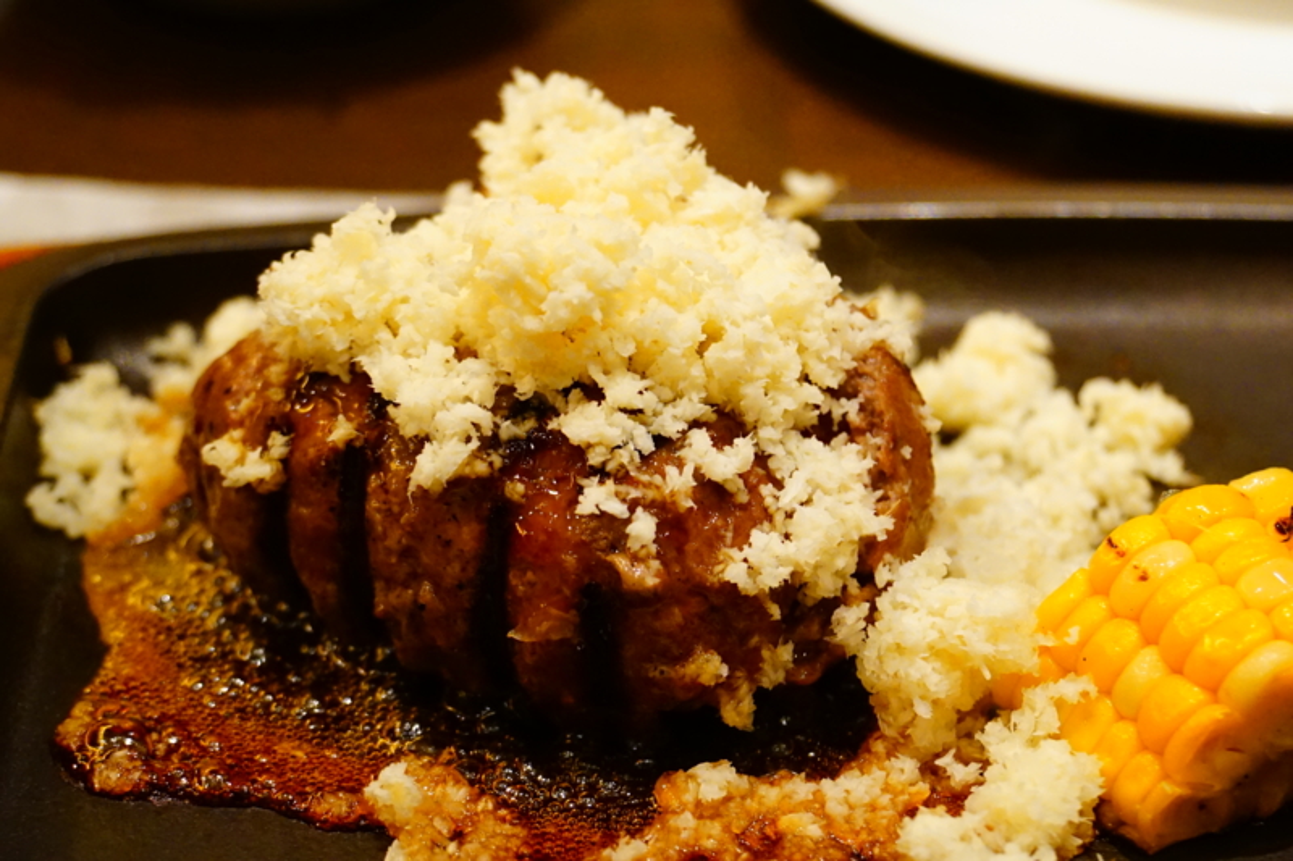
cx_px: 646
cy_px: 430
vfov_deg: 15.5
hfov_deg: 23.1
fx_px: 3160
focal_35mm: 88
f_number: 5.6
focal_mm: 59
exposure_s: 1/100
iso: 5000
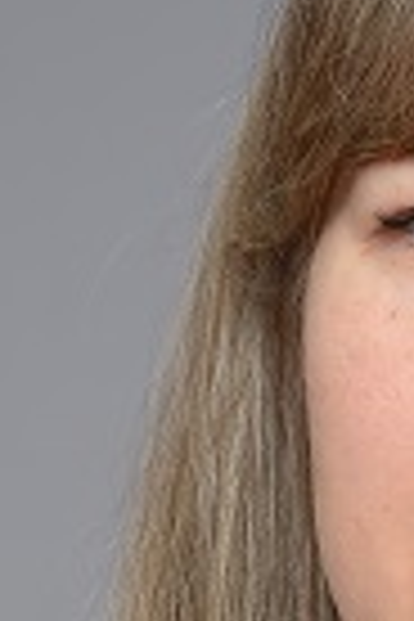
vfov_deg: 4.4
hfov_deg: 3.0
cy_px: 1091
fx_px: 7952
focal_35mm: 461
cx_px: 549
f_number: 5.6
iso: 160
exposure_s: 1/125
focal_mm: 85
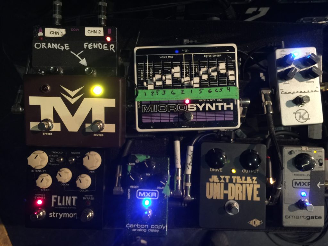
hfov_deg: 61.7
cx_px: 164
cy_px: 123
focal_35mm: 29
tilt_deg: -81.6
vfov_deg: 48.2
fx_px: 275
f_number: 2.2
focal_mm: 4.15
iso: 80
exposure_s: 1/4
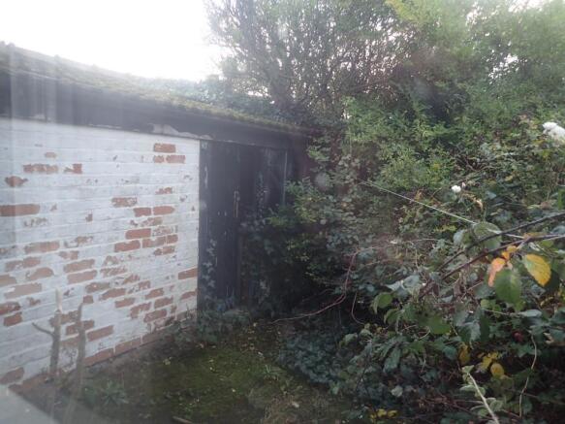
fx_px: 408
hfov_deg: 69.4
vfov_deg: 54.9
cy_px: 212
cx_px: 282
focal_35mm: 25
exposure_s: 1/60
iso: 100
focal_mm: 4.5
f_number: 2
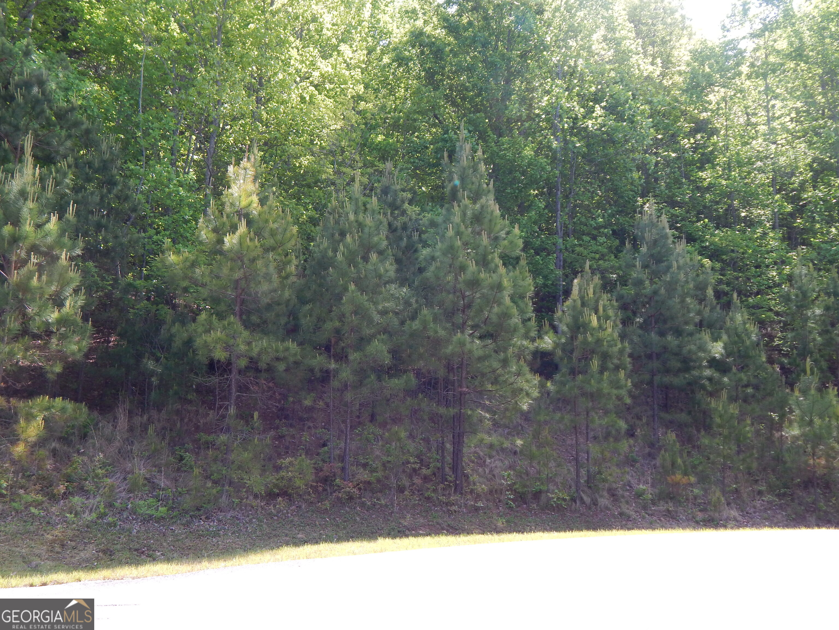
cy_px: 315
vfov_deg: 45.4
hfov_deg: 58.4
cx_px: 420
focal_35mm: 31
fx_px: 751
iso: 125
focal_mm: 5.6
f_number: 3.2
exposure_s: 1/200
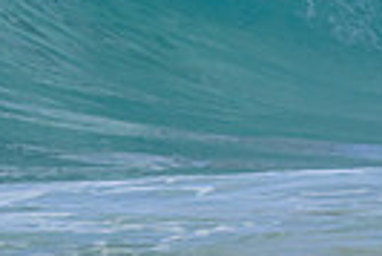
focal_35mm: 3571
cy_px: -128
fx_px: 37933
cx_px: 290
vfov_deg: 0.4
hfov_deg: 0.6
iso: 1100
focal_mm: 800
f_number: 11
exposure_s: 1/2000
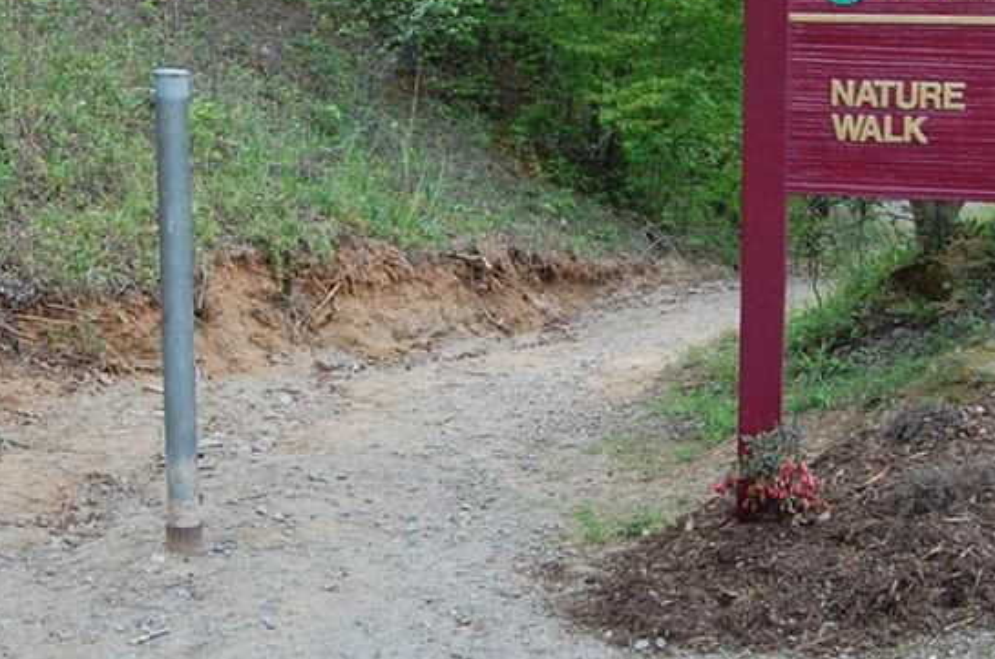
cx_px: 427
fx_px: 1710
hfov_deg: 32.4
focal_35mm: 62
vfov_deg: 21.5
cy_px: 110
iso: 220
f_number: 5.6
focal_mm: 22
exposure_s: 1/125
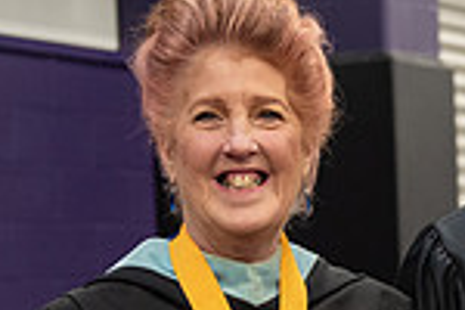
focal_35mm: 147
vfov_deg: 9.3
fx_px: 1899
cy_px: 321
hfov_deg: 13.4
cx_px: 623
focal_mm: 38
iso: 2000
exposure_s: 1/160
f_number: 3.2
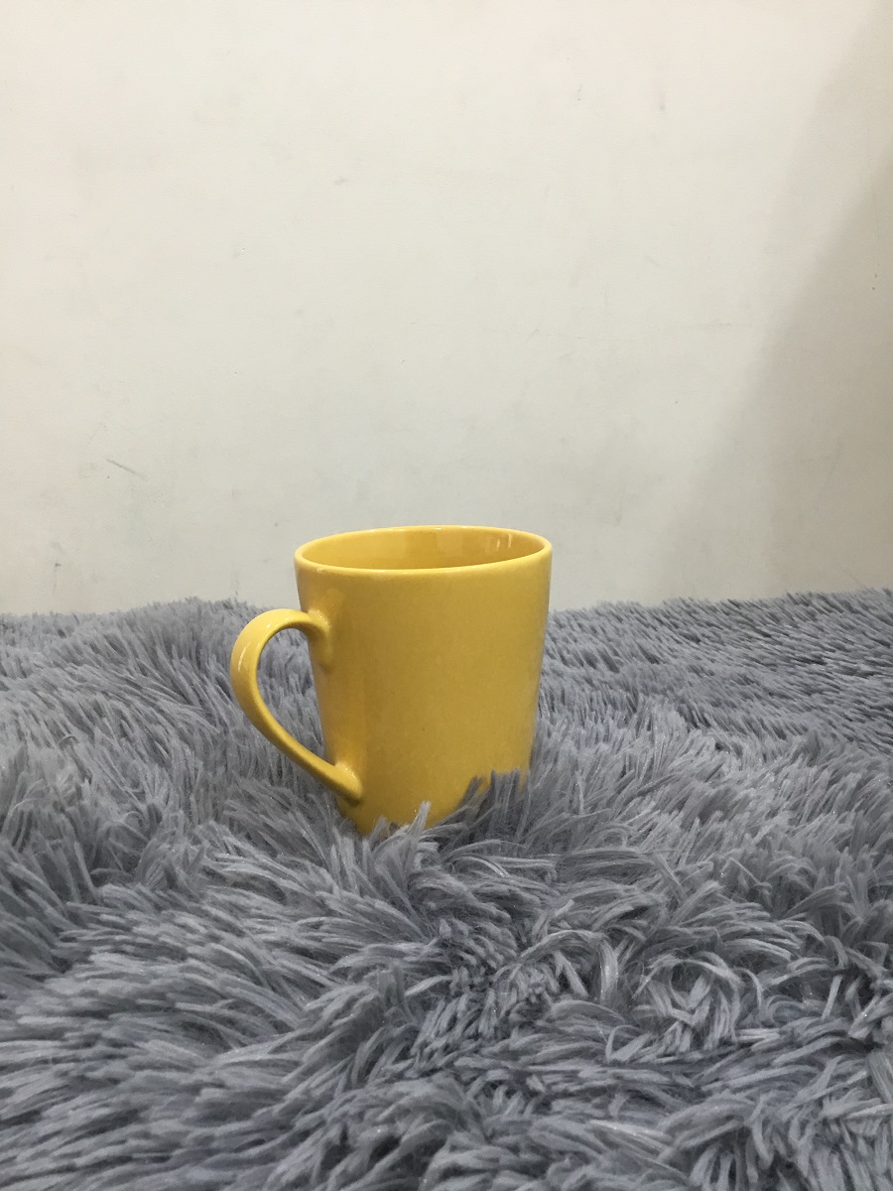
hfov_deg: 45.4
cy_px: 596
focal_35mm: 31
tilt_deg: -12.3
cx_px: 446
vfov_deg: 58.4
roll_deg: +0.8
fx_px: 1066
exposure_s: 1/33
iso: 100
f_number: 2.4
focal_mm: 3.3
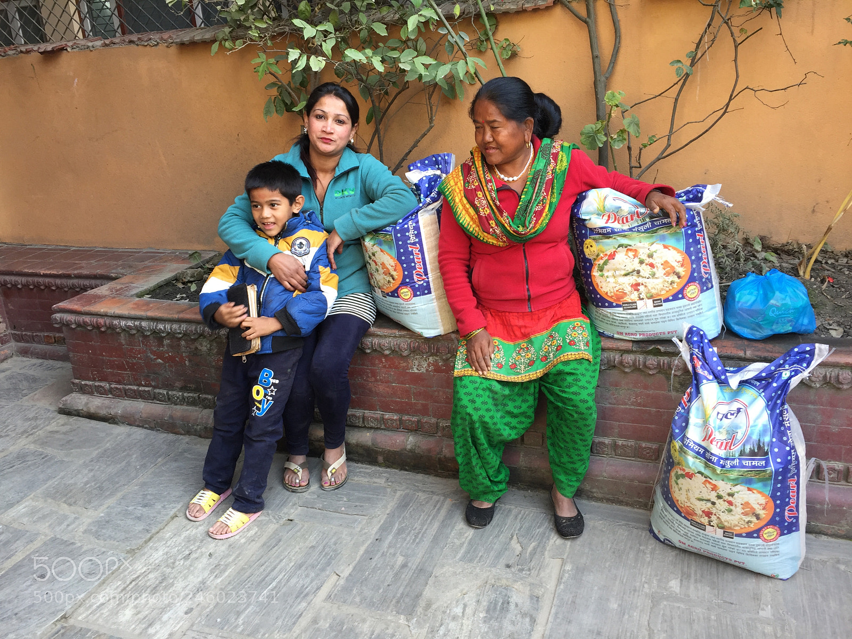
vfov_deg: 48.2
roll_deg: +2.7
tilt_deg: -19.6
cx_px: 426
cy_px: 320
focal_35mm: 29
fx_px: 714
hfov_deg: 61.7
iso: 32
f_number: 2.2
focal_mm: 4.15
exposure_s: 1/50
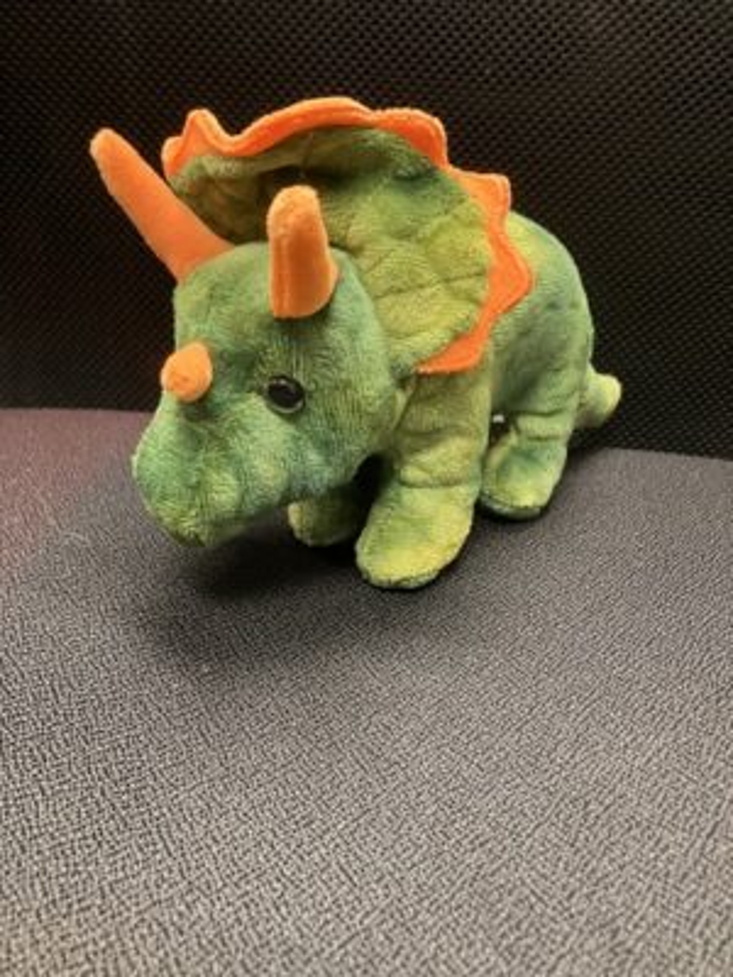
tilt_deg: -20.4
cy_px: 488
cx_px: 366
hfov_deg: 49.7
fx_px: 791
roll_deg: -5.8
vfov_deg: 63.4
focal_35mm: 28
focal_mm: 3.99
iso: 400
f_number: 1.8
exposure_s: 1/30
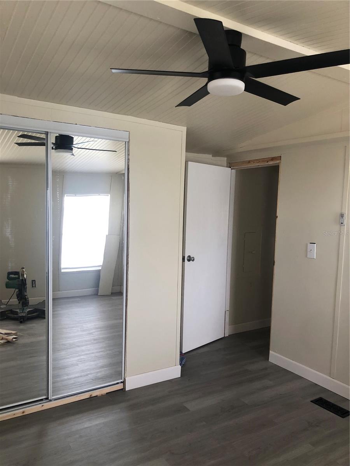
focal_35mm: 28
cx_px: 175
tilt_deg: -3.8
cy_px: 233
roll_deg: -2.0
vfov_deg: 63.4
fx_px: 377
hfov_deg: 49.7
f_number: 1.8
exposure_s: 1/30
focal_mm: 3.99
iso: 32
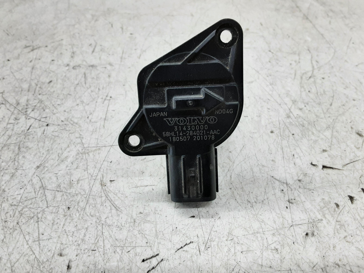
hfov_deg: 63.4
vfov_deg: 49.8
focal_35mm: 28
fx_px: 294
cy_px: 139
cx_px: 181
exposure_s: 1/50
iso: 100
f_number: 1.9
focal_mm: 2.91
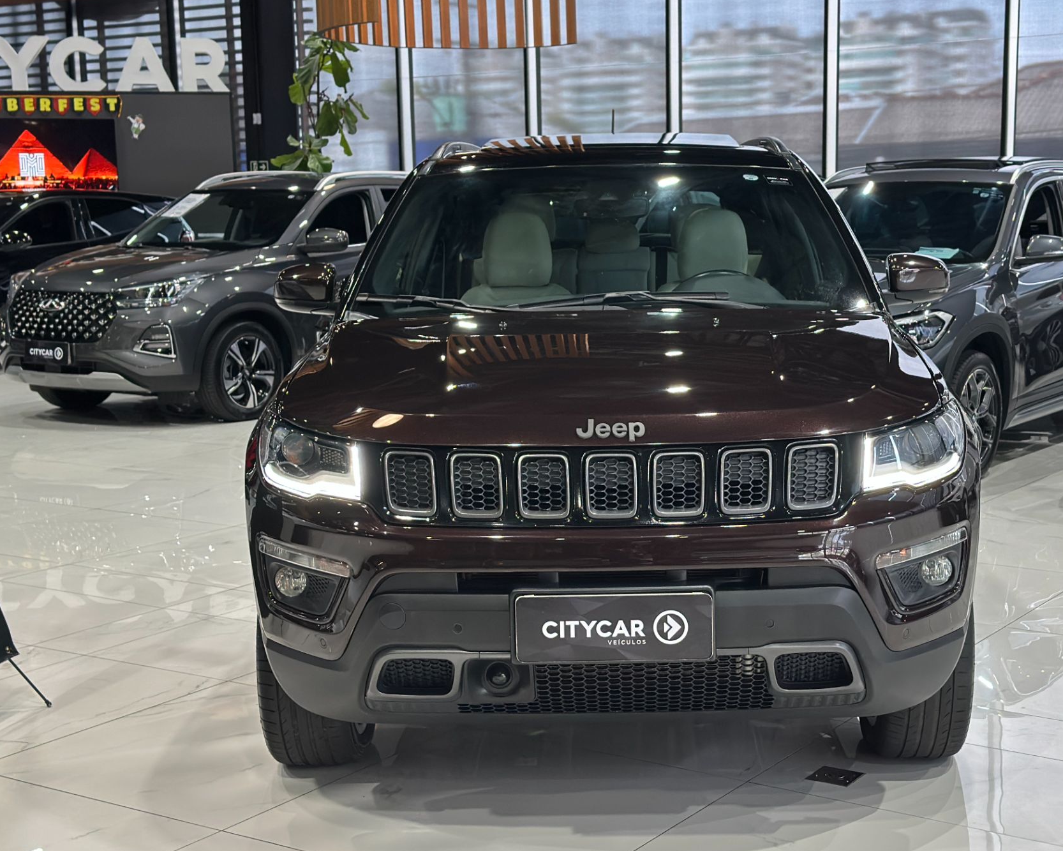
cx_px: 610
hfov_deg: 34.7
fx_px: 1699
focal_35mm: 54
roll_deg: +0.4
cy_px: 436
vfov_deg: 28.1
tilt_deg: -8.5
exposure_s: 1/120
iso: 250
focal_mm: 6.86
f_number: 1.78
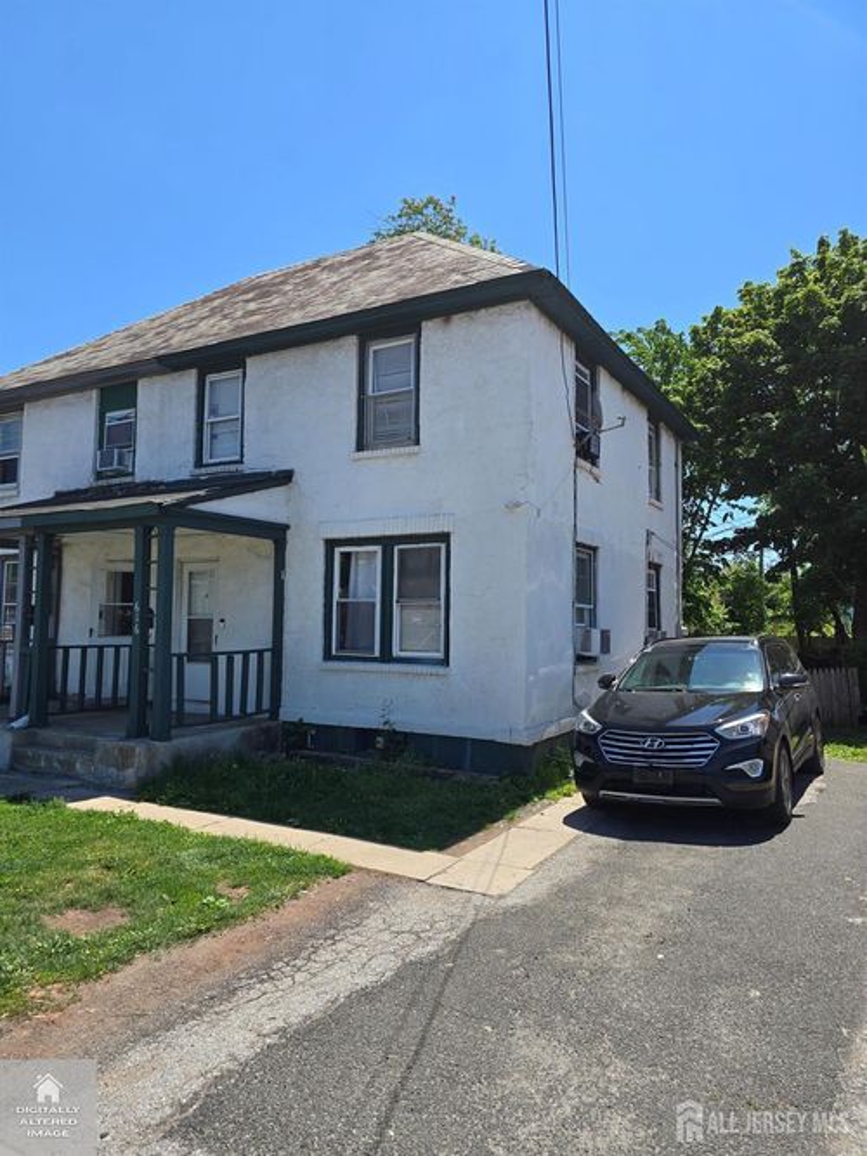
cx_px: 434
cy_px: 578
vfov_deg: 73.9
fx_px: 768
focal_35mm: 23
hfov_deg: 58.9
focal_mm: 6.3
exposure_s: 1/636
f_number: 1.7
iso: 12
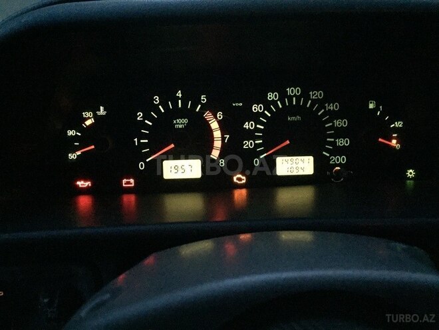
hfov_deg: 61.7
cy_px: 165
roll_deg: -0.9
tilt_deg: -19.3
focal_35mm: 29
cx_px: 220
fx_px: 368
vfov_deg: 48.2
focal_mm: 4.15
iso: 2000
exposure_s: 1/17
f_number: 2.2
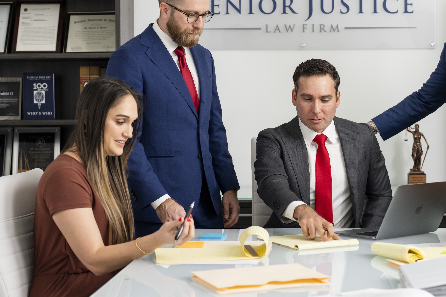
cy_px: 112
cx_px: 288
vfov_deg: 17.7
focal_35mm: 77
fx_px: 954
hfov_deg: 26.2
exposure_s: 1/640
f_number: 3.2
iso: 1600
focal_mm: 50
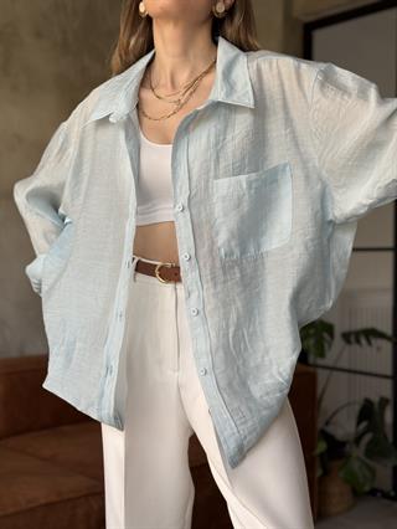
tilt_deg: -0.2
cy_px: 264
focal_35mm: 48
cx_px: 198
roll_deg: -0.6
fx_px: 733
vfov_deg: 39.6
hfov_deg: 30.3
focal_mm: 6.76
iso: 100
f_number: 1.78
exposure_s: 1/107
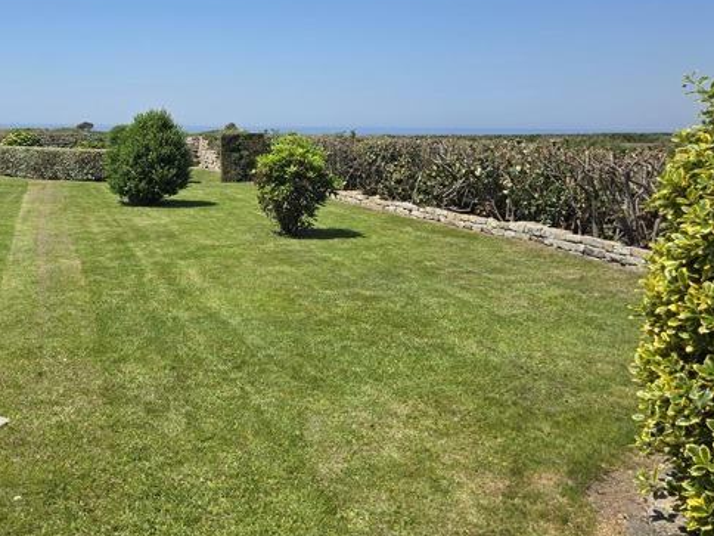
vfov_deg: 37.2
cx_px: 233
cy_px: 164
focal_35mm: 38
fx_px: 784
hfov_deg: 48.1
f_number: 1.7
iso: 80
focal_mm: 6.3
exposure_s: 1/7944
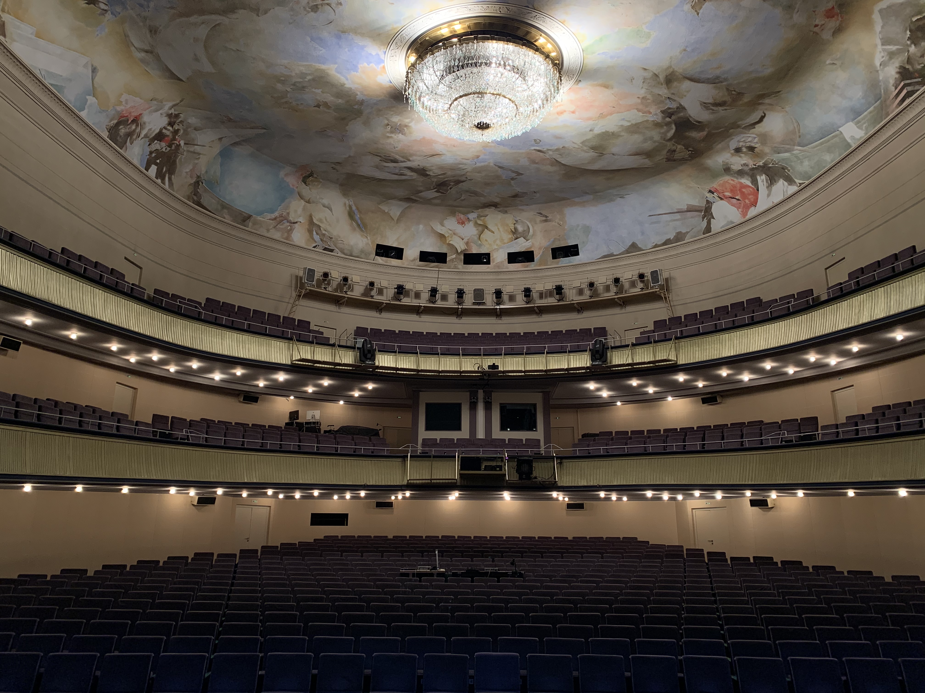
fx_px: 695
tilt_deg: +15.6
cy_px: 346
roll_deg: -0.8
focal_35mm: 26
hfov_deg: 67.3
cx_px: 462
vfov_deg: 53.1
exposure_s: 1/50
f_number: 1.8
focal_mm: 4.25
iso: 50
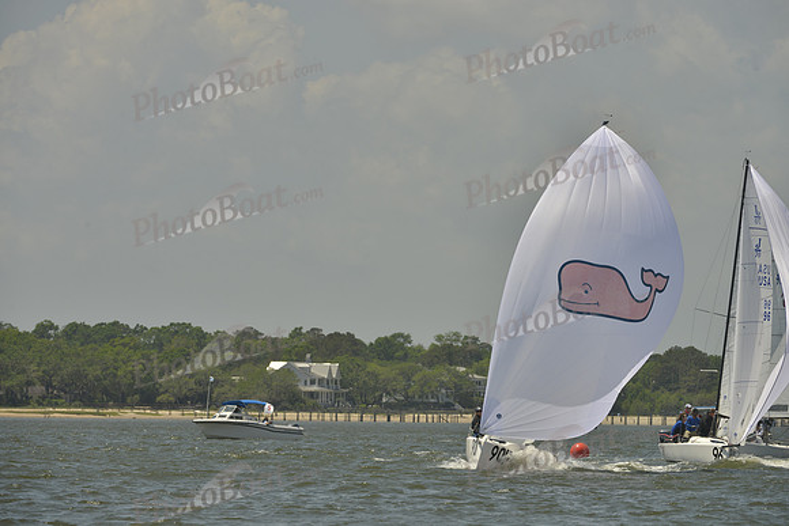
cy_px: 263
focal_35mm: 290
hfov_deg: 7.1
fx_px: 6357
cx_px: 394
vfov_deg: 4.7
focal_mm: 290
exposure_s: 1/1250
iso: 280
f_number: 10
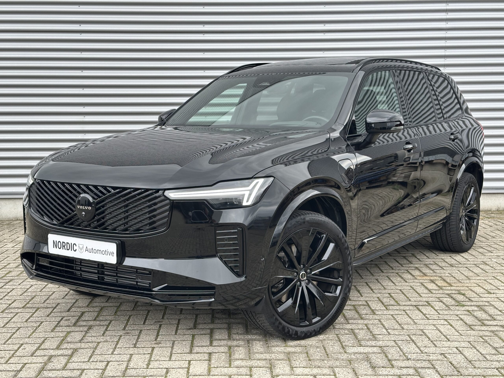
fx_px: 699
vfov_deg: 30.3
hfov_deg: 39.7
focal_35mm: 48
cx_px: 252
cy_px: 189
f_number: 1.78
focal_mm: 6.86
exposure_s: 1/513
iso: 64
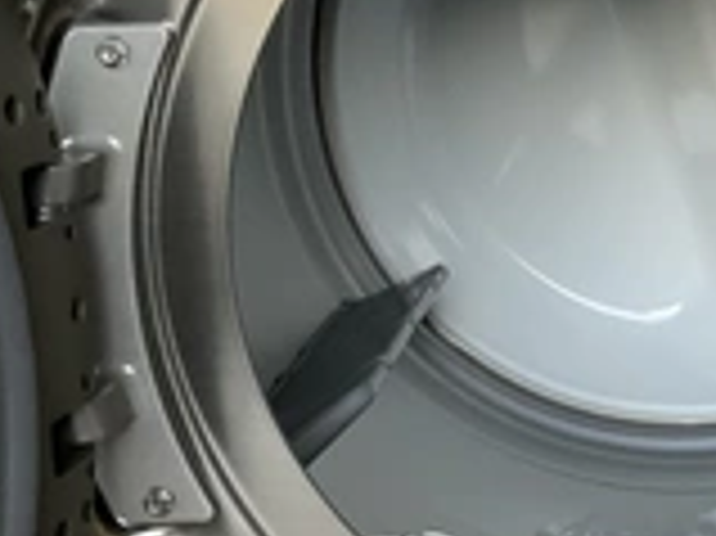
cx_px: 662
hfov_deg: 25.7
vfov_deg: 20.1
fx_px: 1509
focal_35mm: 73
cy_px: 216
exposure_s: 1/60
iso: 125
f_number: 1.8
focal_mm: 3
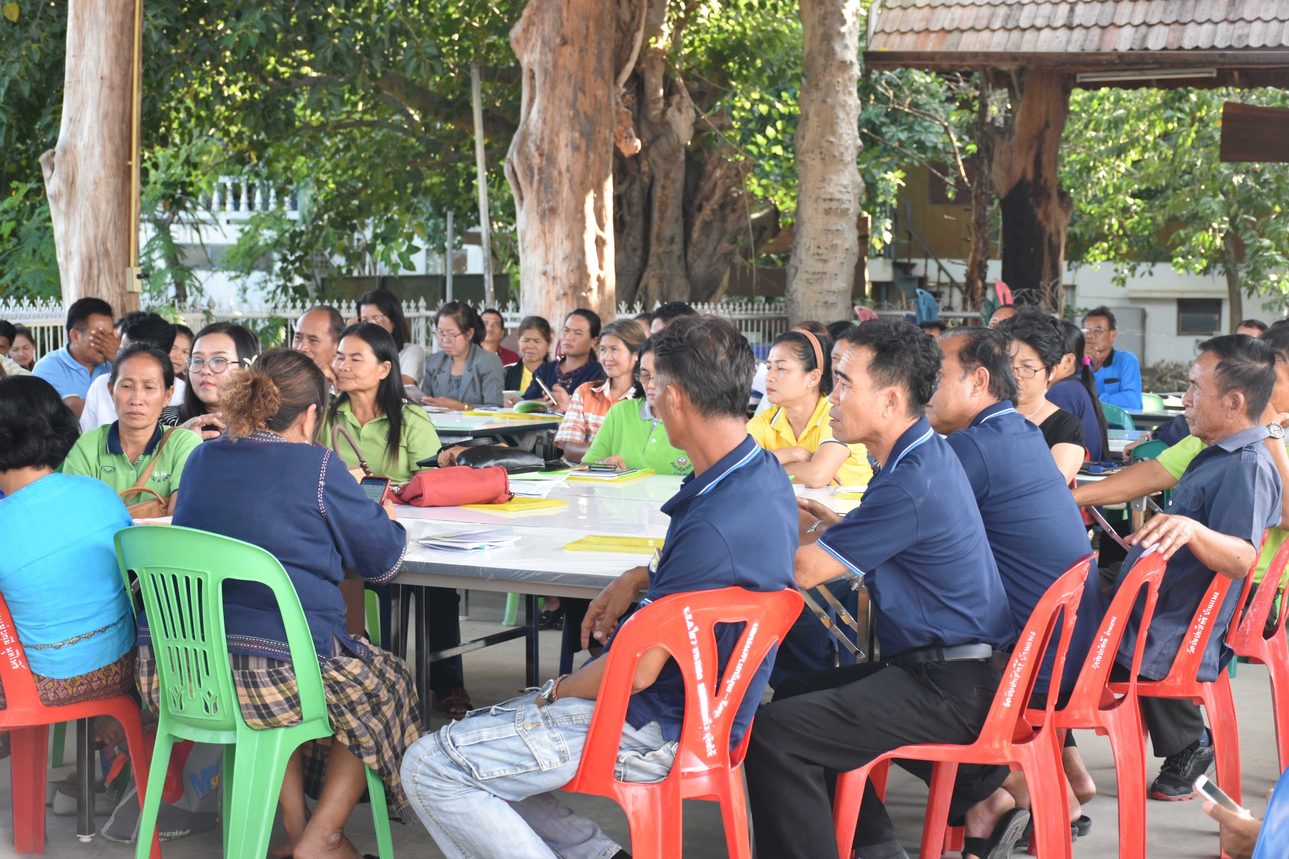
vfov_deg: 20.2
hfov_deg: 29.9
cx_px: 644
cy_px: 430
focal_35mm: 68
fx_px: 2417
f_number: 5.6
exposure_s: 1/125
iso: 400
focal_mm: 45
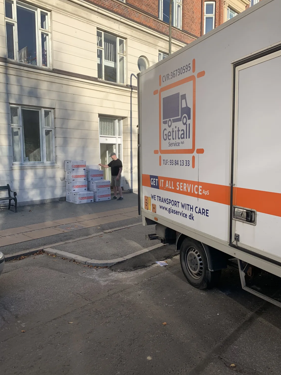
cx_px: 136
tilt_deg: -3.5
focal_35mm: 28
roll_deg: +0.3
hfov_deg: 49.7
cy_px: 193
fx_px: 303
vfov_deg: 63.4
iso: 25
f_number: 1.8
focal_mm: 4.25
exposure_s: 1/1490
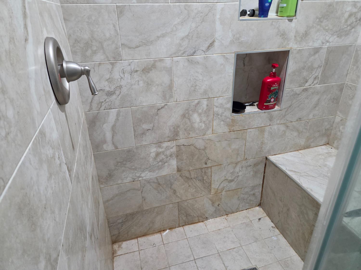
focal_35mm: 23
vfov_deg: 58.9
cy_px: 135
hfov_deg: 73.9
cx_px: 180
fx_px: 240
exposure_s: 1/120
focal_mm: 5.4
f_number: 1.8
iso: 800
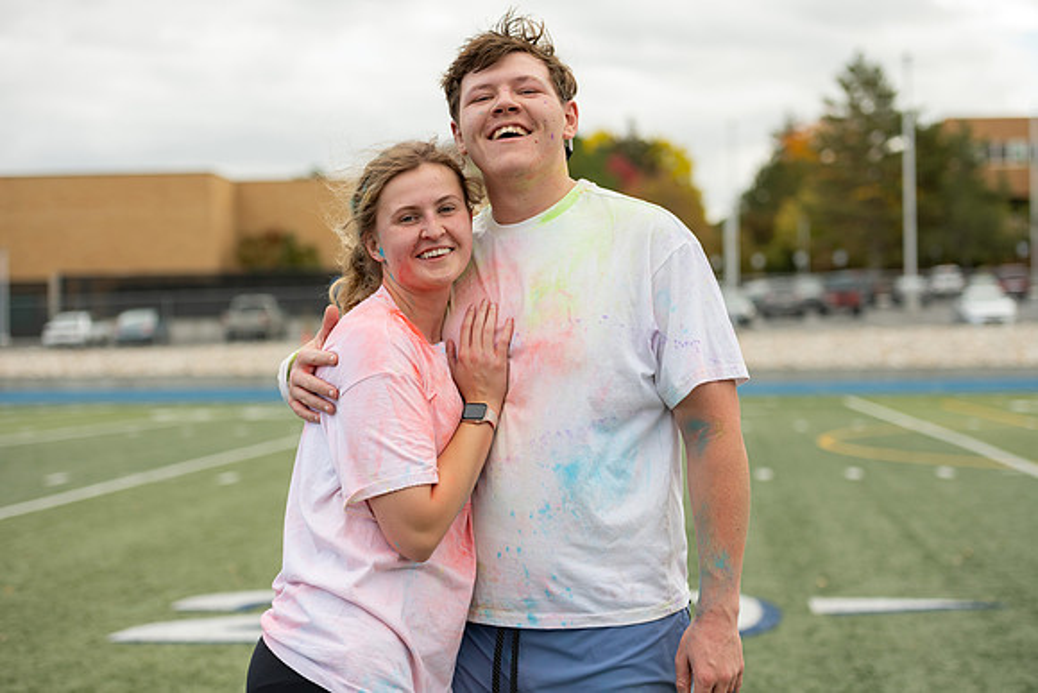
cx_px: 519
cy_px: 346
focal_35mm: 72
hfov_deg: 28.1
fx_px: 2076
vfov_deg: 18.9
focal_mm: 70
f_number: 2.8
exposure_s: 1/640
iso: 125
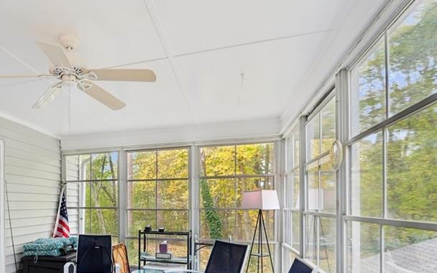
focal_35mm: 24
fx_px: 286
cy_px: 199
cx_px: 104
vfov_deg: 49.4
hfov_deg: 69.3
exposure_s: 1/15
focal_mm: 14
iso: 320
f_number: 8
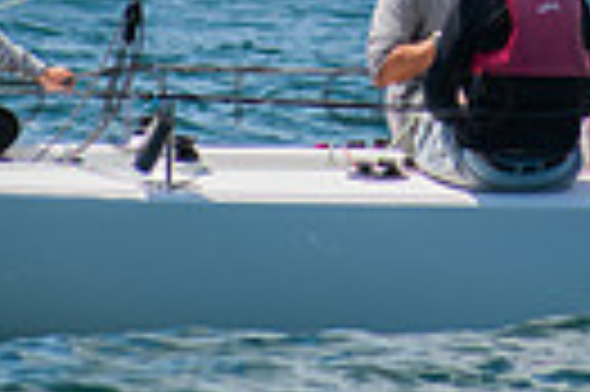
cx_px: 540
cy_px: -250
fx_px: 22899
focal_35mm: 1399
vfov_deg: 1.0
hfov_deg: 1.5
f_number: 6.3
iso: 200
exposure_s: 1/1000
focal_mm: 210
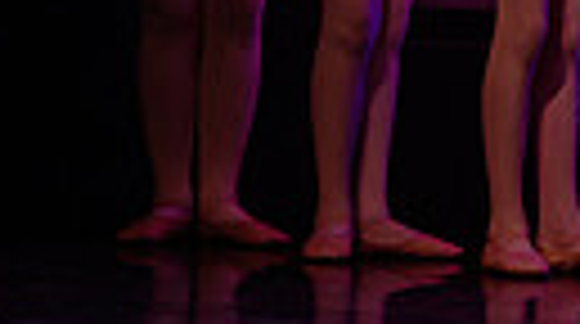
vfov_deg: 1.5
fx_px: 12311
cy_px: -405
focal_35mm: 802
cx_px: 953
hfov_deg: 2.7
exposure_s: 1/250
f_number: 2.8
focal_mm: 170
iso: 1600
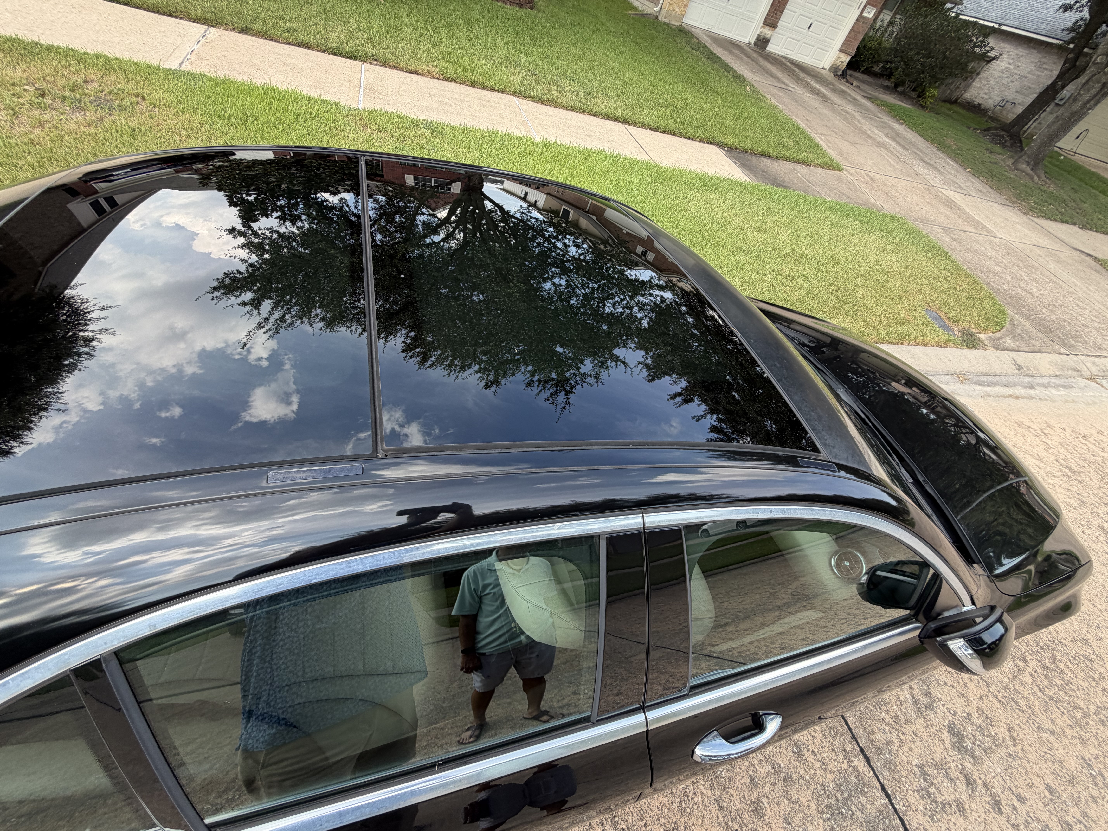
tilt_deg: -47.4
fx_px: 448
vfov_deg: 85.7
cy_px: 416
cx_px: 554
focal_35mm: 14
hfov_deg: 102.1
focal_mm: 2.22
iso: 40
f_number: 2.2
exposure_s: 1/216
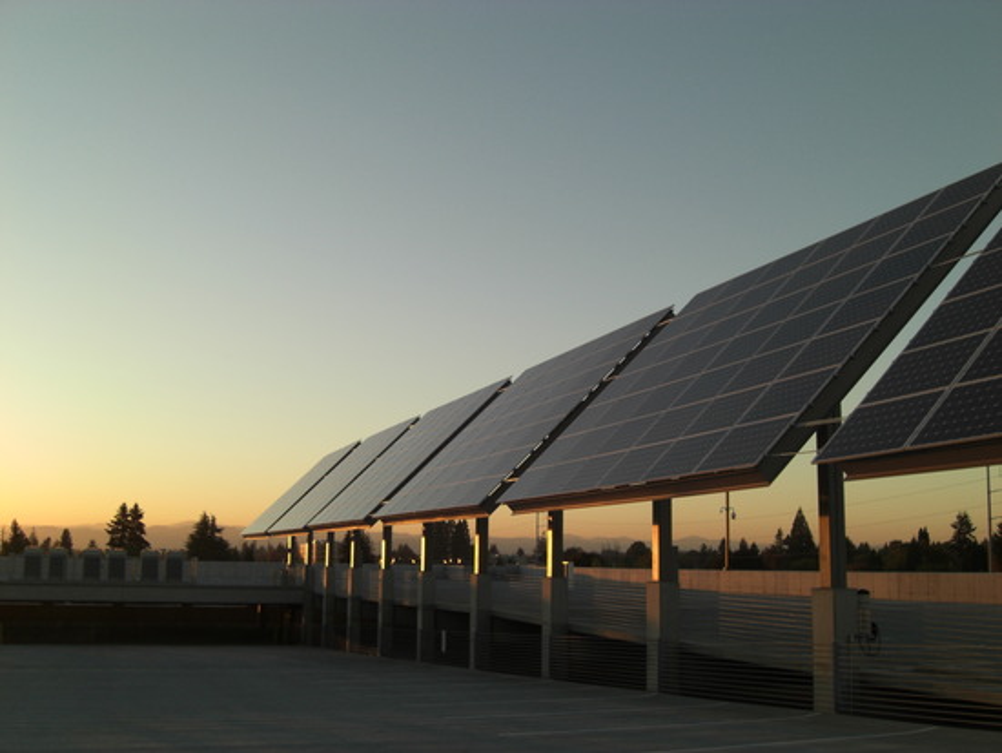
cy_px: 376
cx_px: 501
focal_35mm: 38
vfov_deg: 37.7
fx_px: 1100
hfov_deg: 49.0
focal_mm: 7.9
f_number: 4
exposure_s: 1/250
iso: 80
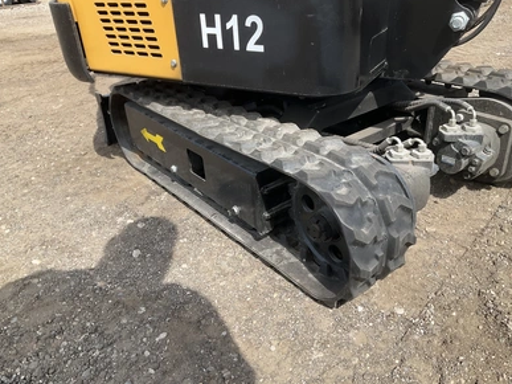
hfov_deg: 60.0
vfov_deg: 46.8
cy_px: 192
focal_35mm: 30
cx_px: 263
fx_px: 444
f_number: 1.8
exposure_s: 1/804
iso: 25
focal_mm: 3
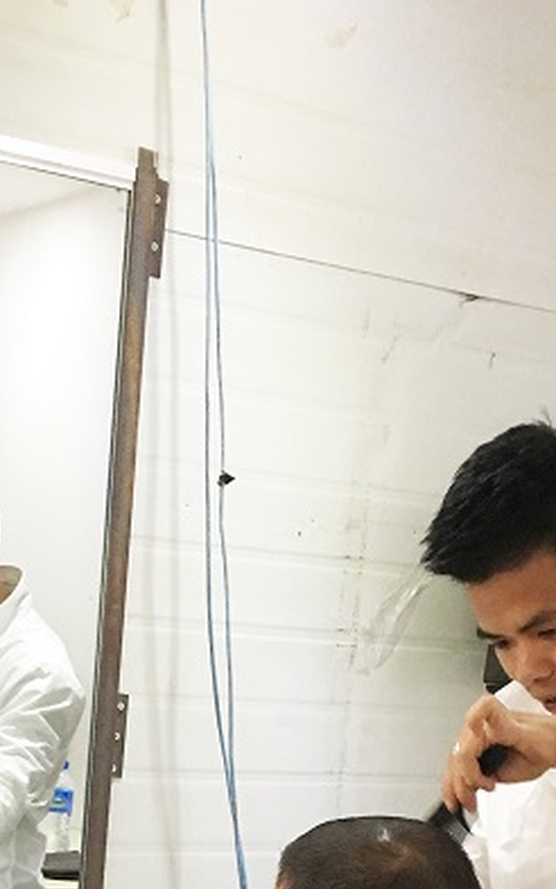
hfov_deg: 17.8
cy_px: 999
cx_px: 154
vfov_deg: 25.9
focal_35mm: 73
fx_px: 1768
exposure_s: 1/17
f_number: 2.2
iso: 80
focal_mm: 4.15
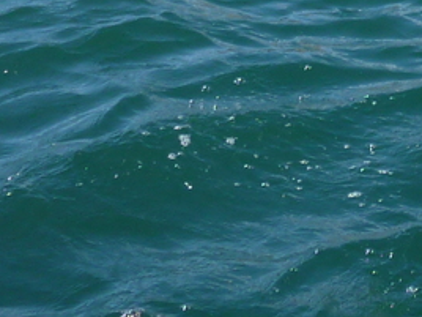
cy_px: -320
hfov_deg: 15.7
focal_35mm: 112
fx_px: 1365
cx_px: 696
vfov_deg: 11.8
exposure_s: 1/500
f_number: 4
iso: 80
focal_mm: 4.1
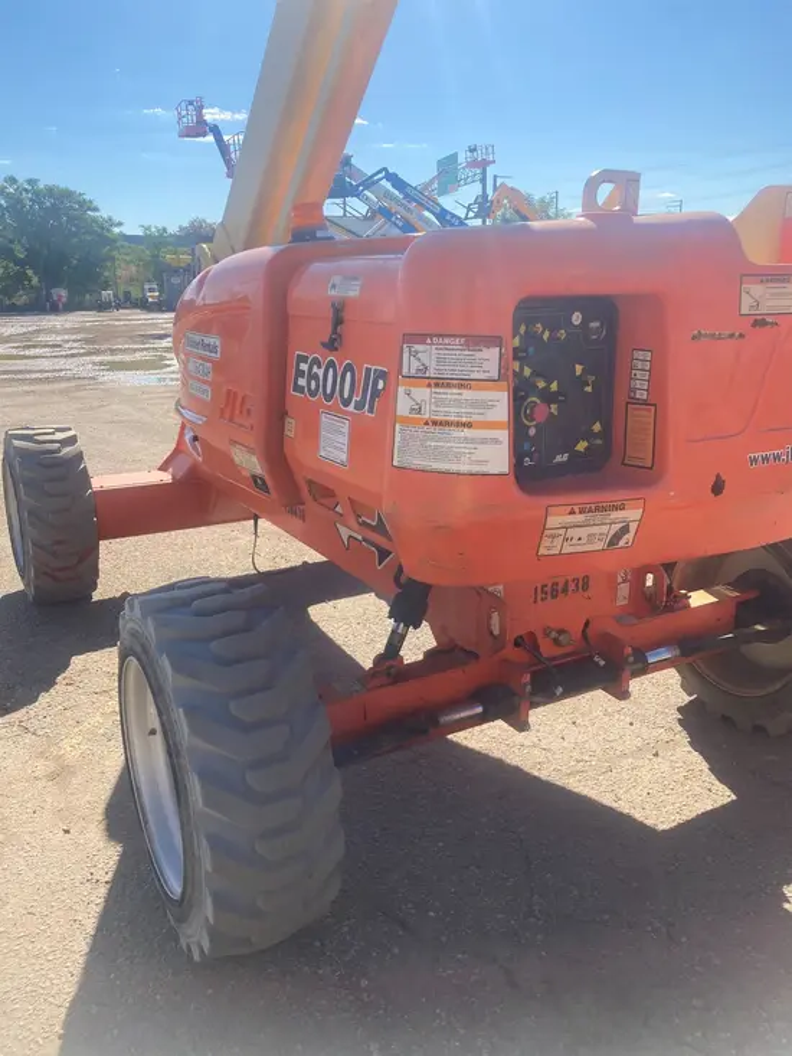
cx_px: 396
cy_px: 528
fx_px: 854
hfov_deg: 49.8
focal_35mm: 28
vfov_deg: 63.4
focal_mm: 3.99
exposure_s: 1/1156
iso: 20
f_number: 1.8
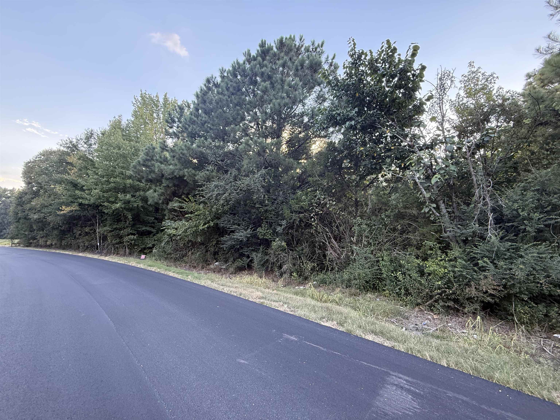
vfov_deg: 85.7
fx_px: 226
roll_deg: -0.4
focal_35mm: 14
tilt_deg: +9.8
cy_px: 210
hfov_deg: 102.1
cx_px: 280
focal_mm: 2.22
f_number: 2.2
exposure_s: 1/99
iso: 160
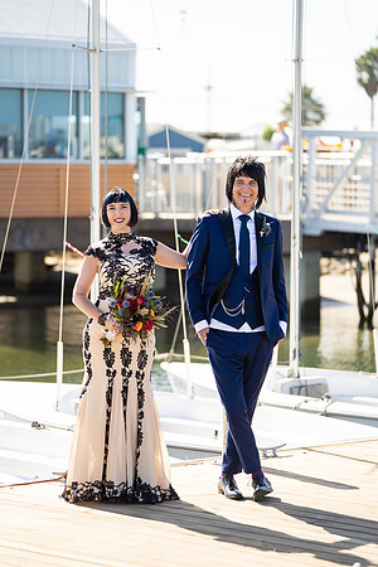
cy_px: 284
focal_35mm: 131
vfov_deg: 15.6
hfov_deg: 10.5
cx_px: 189
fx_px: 2063
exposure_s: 1/1250
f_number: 2.8
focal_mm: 131
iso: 200
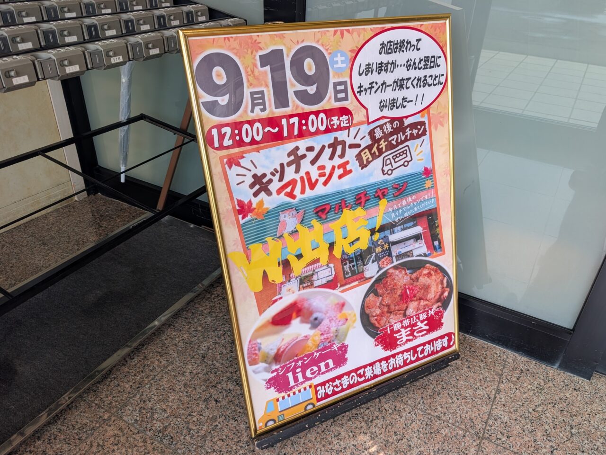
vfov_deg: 56.8
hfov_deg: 71.6
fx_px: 420
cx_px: 303
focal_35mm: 24
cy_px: 228
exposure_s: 1/163
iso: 31
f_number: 1.68
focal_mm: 6.9
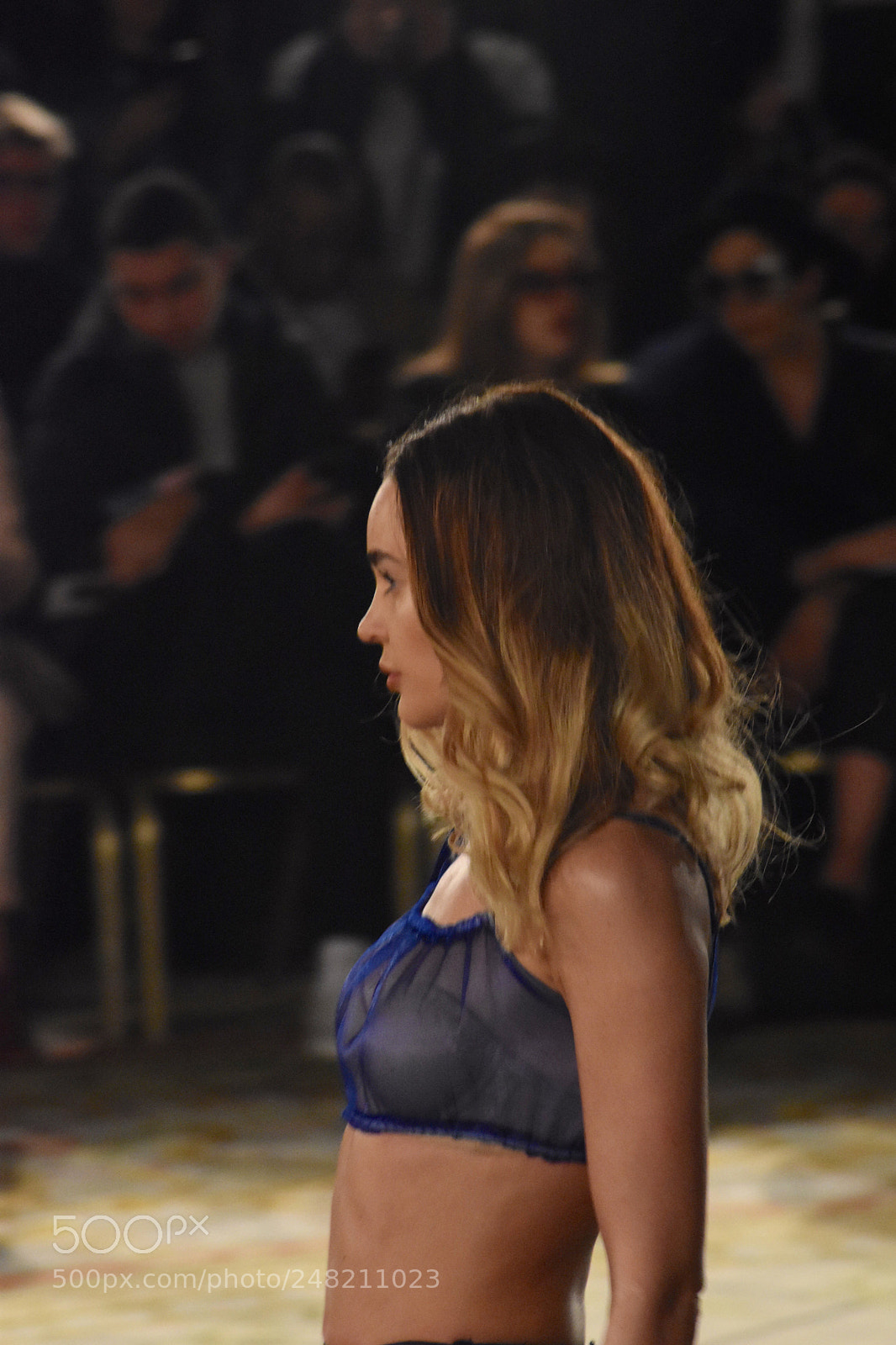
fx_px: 12324
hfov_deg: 4.2
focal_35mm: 330
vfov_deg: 6.2
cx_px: 448
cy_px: 672
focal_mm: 220
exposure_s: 1/100
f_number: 10
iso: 4000
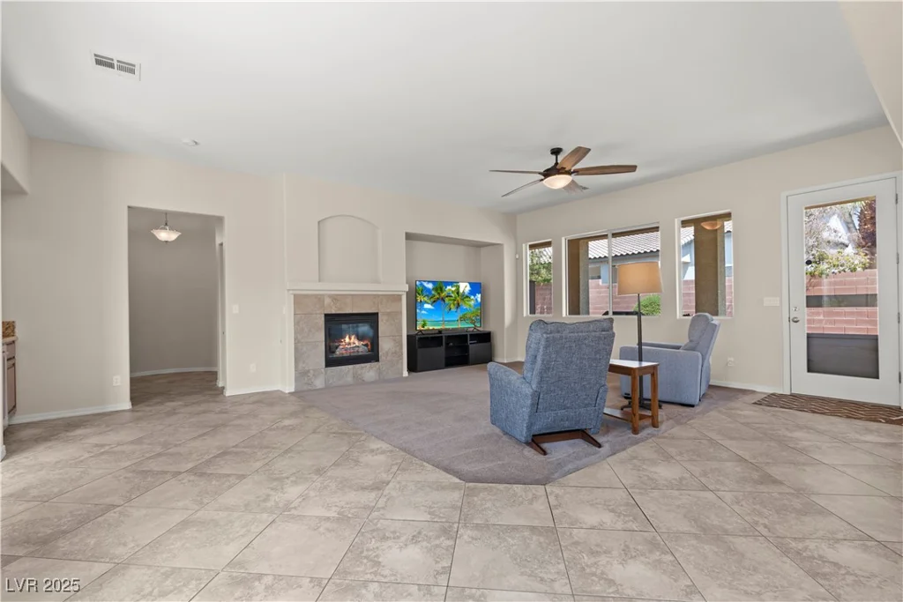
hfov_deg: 96.7
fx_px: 401
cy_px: 301
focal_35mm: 16
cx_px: 452
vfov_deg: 73.8
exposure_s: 1.3
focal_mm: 16
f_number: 9
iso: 200
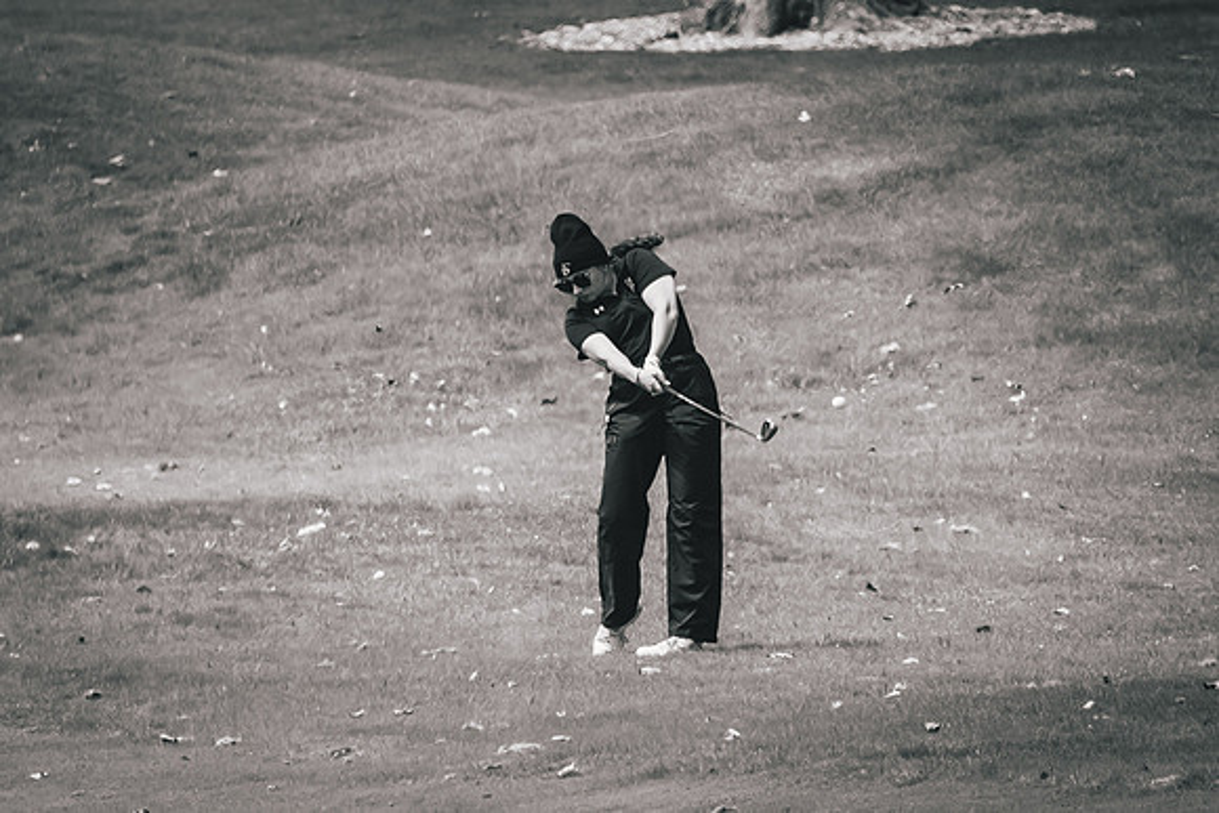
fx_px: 31640
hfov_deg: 2.2
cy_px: 414
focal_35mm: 934
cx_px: 594
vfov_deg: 1.5
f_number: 6.3
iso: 640
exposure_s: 1/1600
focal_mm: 400
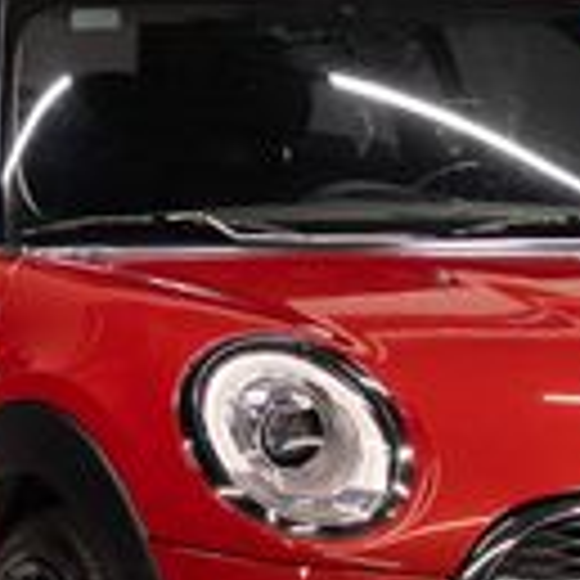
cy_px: 418
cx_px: 373
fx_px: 5270
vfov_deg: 6.3
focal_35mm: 278
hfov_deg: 6.3
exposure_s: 1/100
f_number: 3.5
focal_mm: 70
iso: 3200
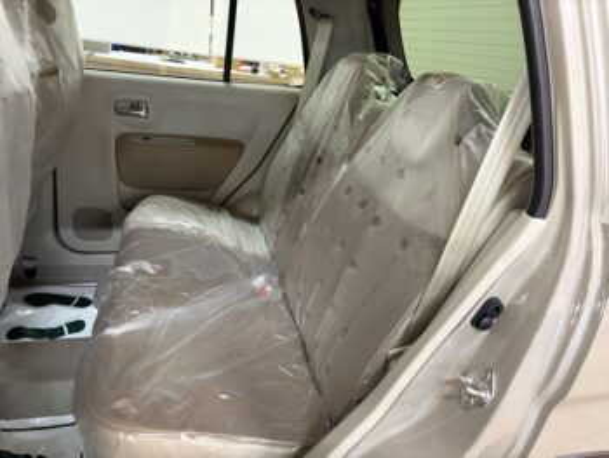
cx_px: 304
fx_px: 458
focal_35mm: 26
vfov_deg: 53.1
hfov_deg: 67.3
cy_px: 229
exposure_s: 1/50
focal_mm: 5.96
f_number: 1.6
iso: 500
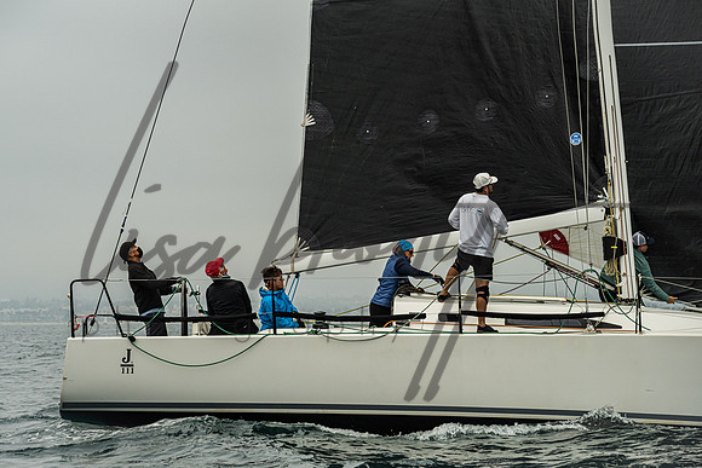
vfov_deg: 9.5
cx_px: 300
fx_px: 2822
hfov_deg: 14.2
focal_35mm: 145
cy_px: 268
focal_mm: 125
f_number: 6.3
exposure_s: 1/2500
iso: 400
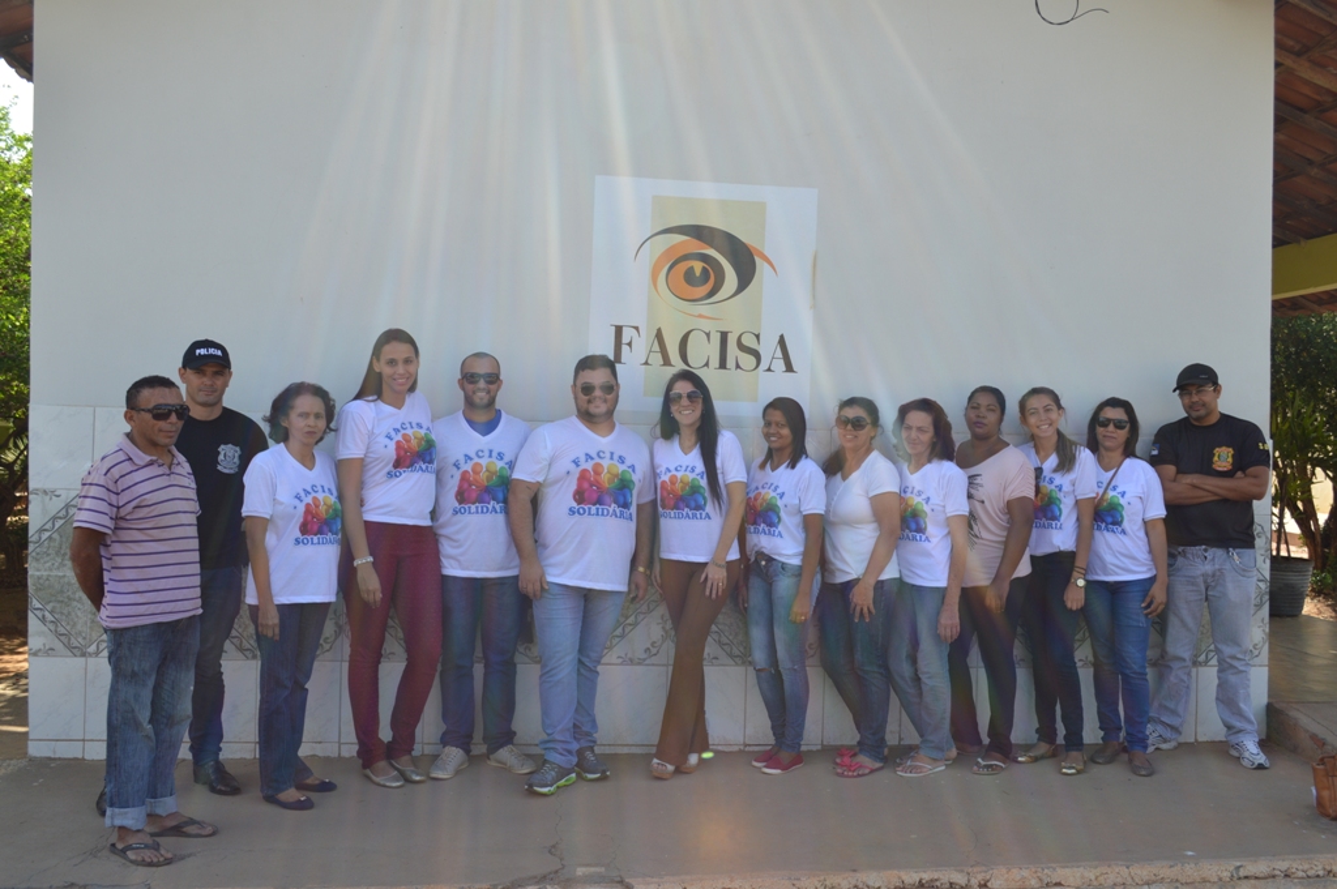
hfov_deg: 57.3
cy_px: 444
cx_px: 668
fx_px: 1225
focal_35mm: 33
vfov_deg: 39.9
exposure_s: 1/200
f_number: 6.3
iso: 100
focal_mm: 22
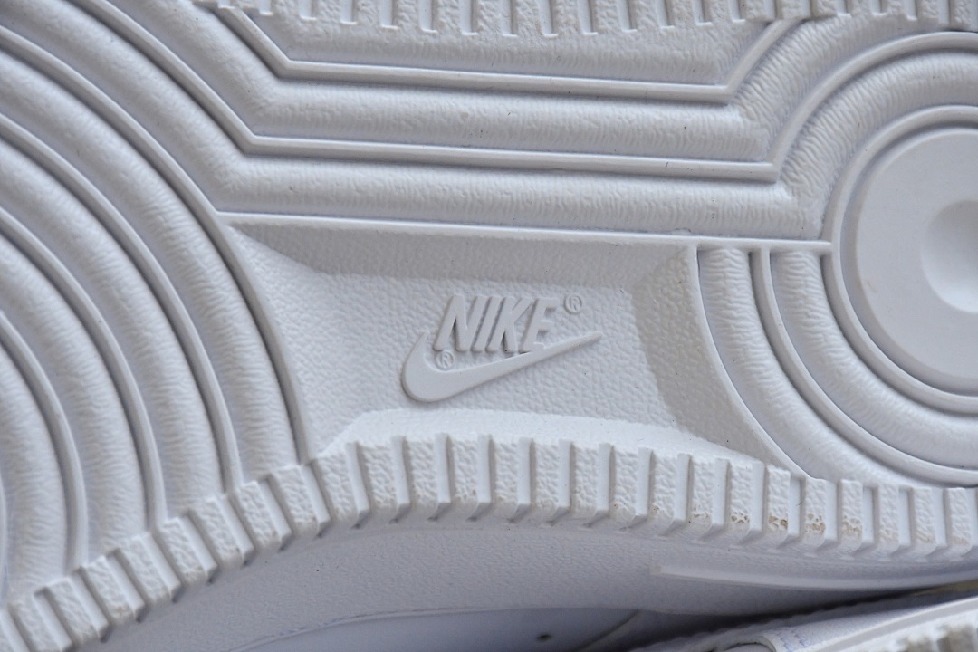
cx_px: 489
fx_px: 5705
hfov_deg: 9.8
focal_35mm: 210
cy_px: 326
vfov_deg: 6.5
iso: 1600
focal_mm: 140
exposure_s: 1/125
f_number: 10
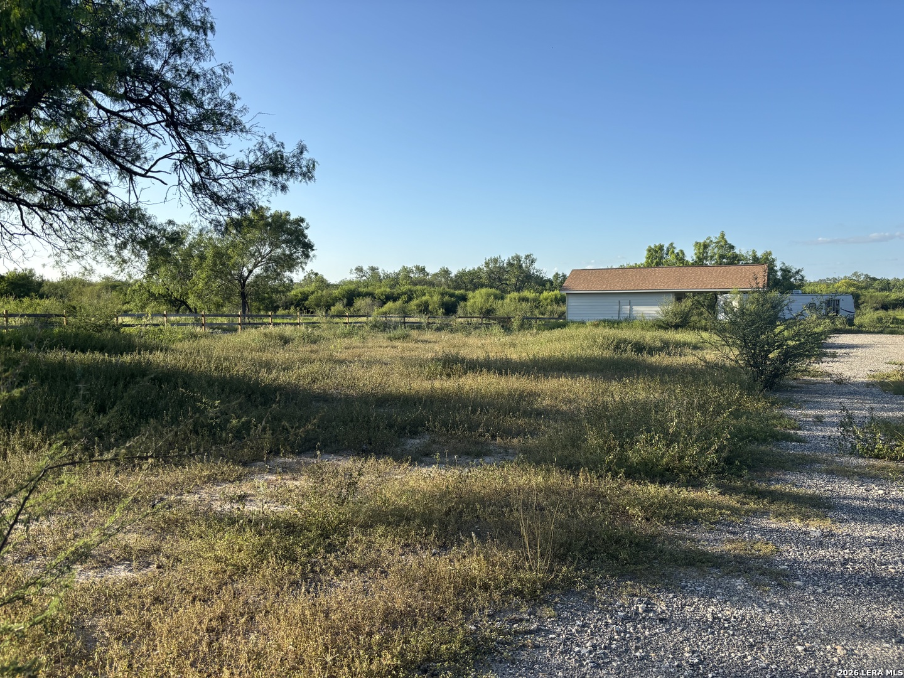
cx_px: 452
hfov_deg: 67.3
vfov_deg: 53.1
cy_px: 339
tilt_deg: -3.7
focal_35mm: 26
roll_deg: +0.1
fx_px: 679
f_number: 1.6
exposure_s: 1/1812
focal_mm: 5.96
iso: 50
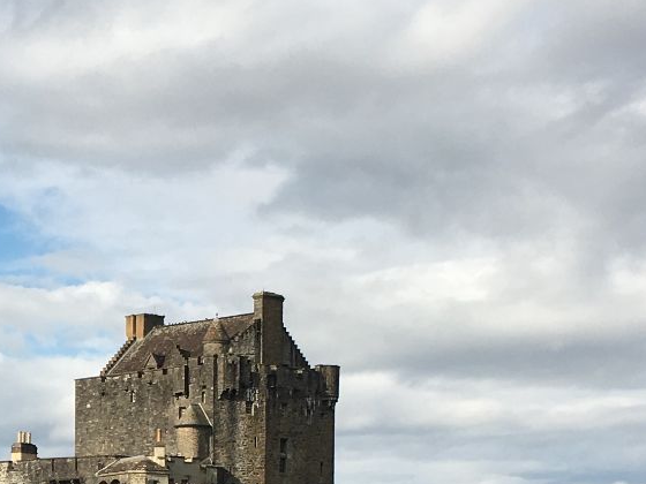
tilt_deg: +1.5
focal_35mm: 106
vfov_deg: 13.5
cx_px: 13
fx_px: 1978
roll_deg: -0.4
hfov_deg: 18.1
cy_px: 602
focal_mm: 4.15
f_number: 2.2
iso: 25
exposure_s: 1/1972
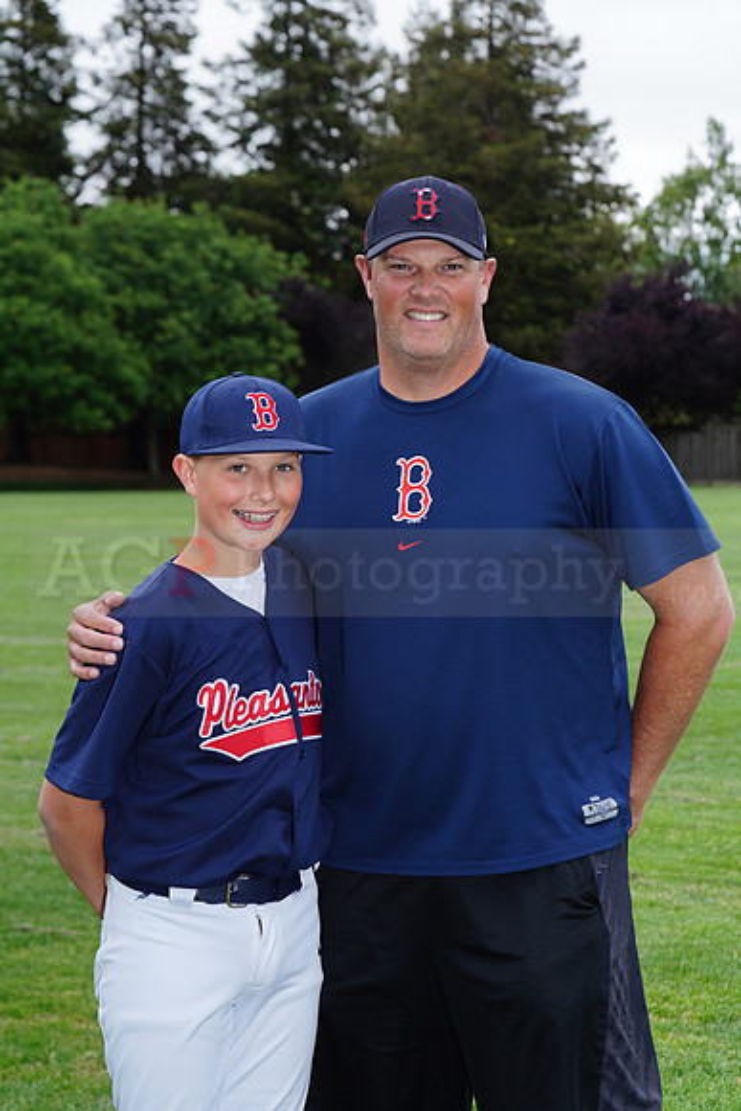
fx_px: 3517
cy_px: 556
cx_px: 370
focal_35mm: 114
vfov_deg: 17.9
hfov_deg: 12.0
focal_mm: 114
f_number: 9
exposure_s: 1/200
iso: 200
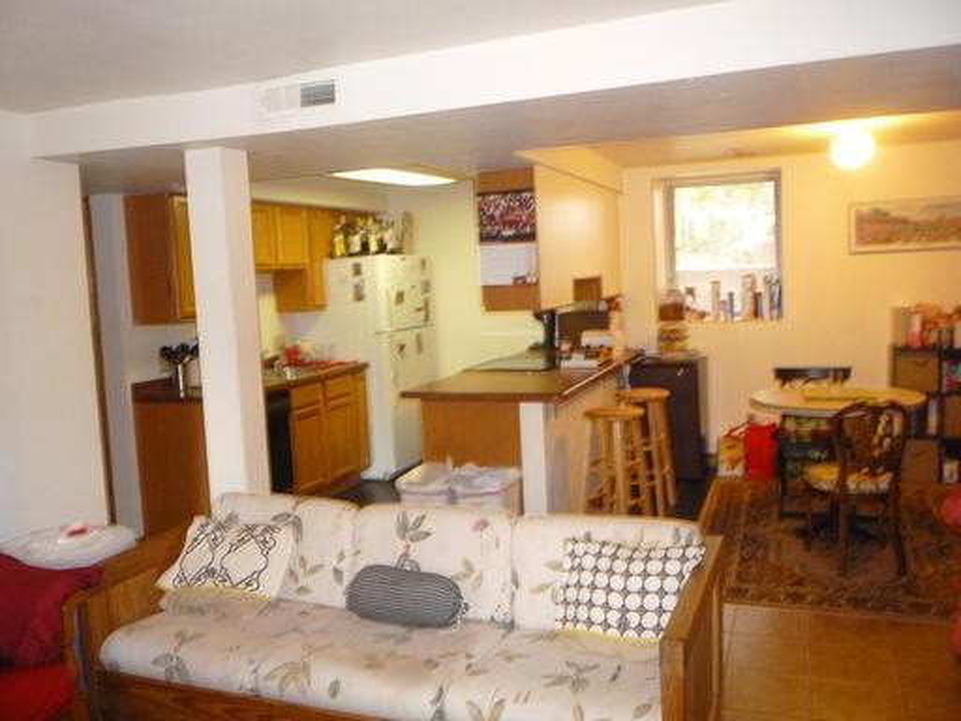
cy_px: 360
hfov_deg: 60.0
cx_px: 480
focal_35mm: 30
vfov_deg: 46.8
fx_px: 833
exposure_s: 1/8
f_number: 3.3
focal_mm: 5.2
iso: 400
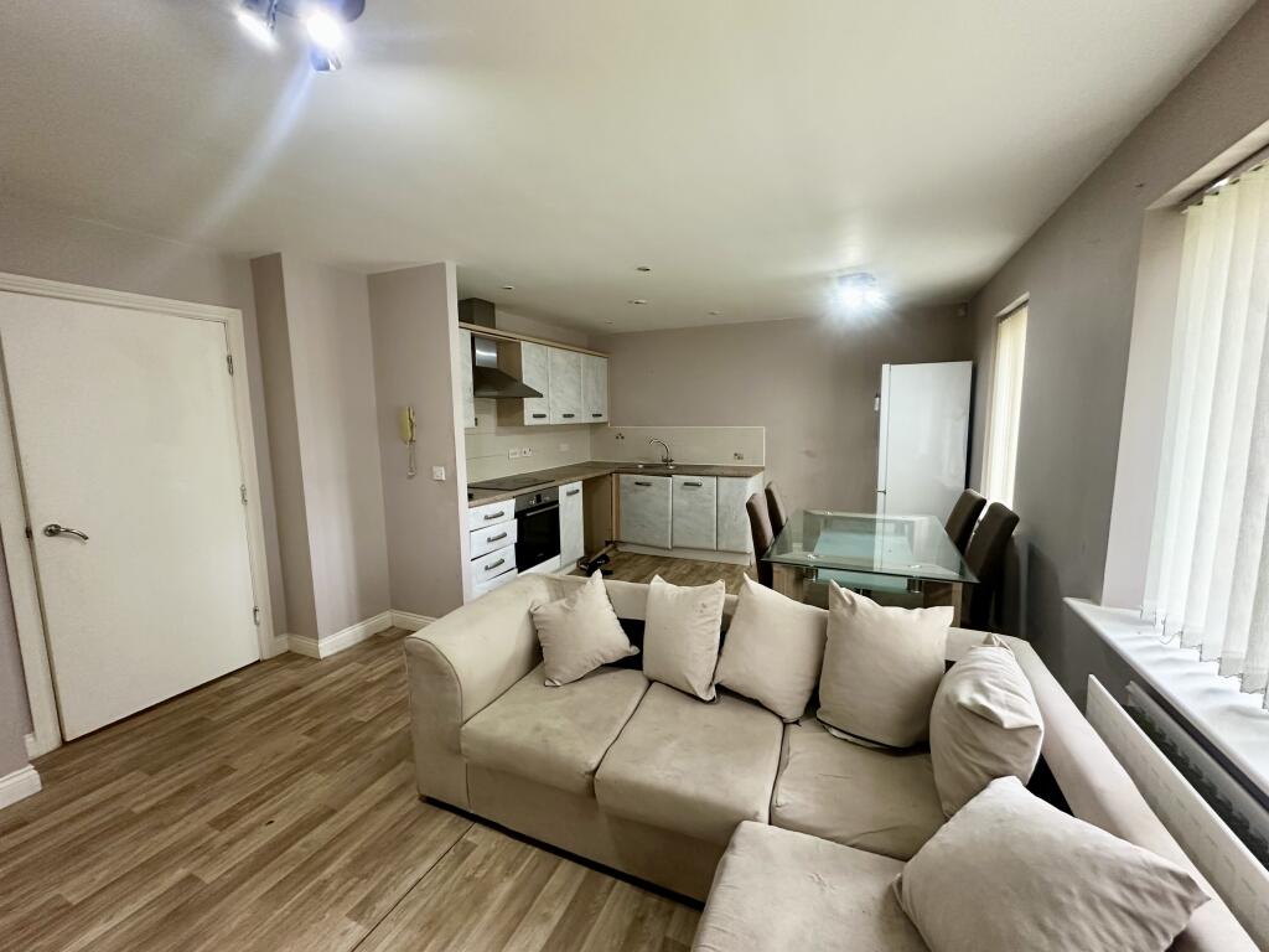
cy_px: 476
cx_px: 634
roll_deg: +0.2
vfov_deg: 85.7
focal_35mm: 14
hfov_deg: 102.1
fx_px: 513
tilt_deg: -6.3
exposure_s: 1/50
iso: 250
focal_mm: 2.22
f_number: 2.2
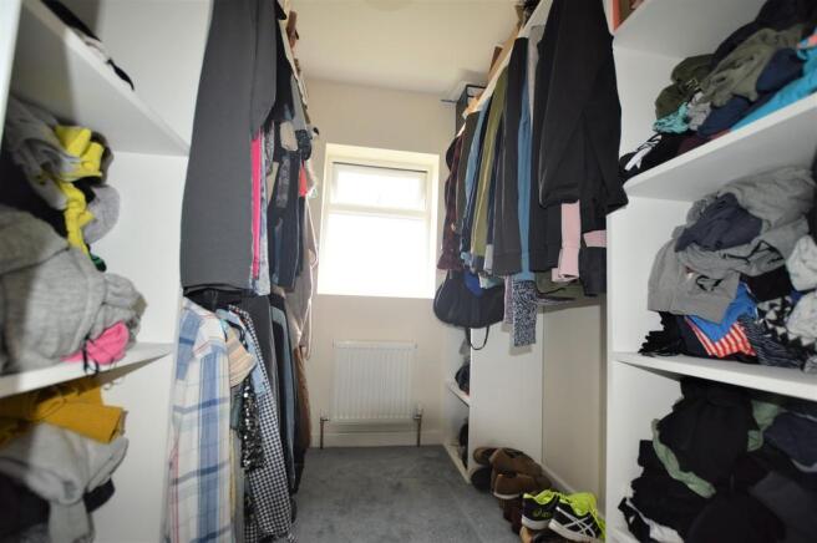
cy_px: 272
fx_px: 340
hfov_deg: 100.4
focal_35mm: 15
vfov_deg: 77.2
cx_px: 408
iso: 400
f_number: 4
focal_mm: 10
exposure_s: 1/125
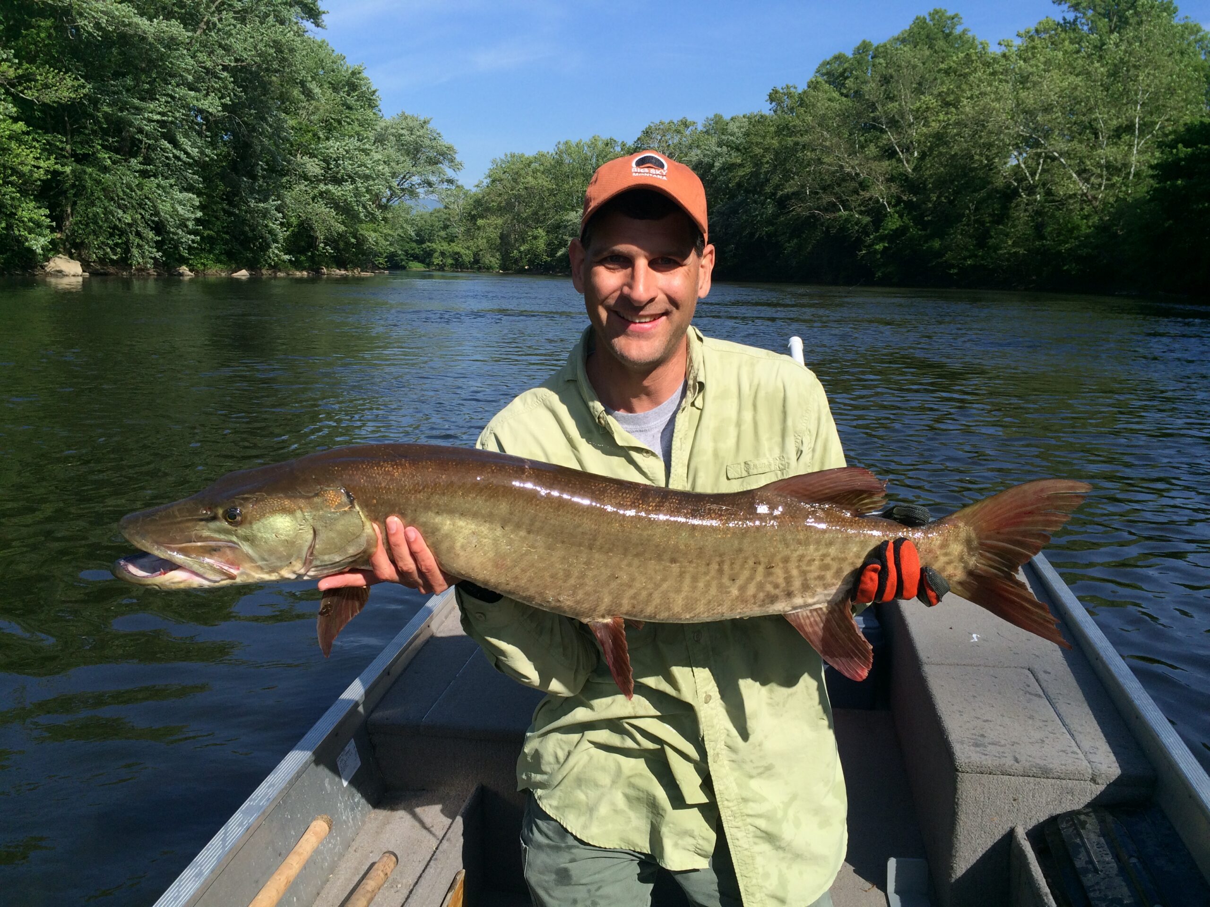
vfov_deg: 48.2
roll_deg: -0.8
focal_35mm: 29
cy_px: 454
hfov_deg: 61.7
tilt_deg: -11.6
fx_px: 1014
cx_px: 605
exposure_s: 1/1642
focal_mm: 4.15
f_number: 2.2
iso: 32
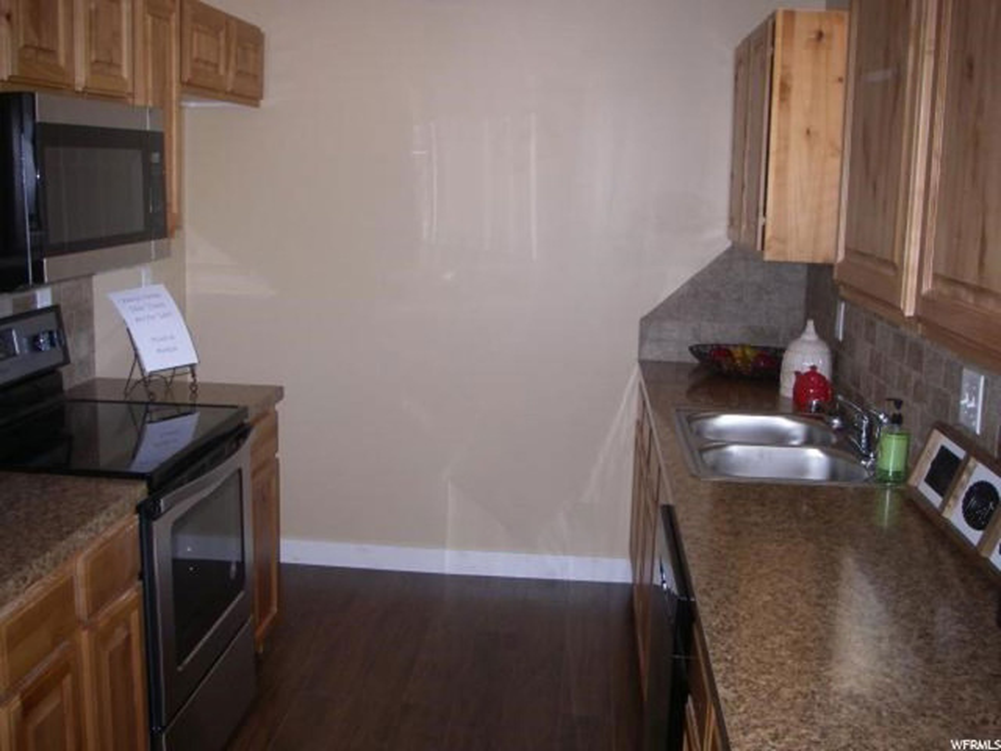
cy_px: 376
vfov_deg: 37.7
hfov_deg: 49.0
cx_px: 500
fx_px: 1099
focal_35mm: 38
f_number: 3.3
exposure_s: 1/40
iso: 160
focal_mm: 6.3
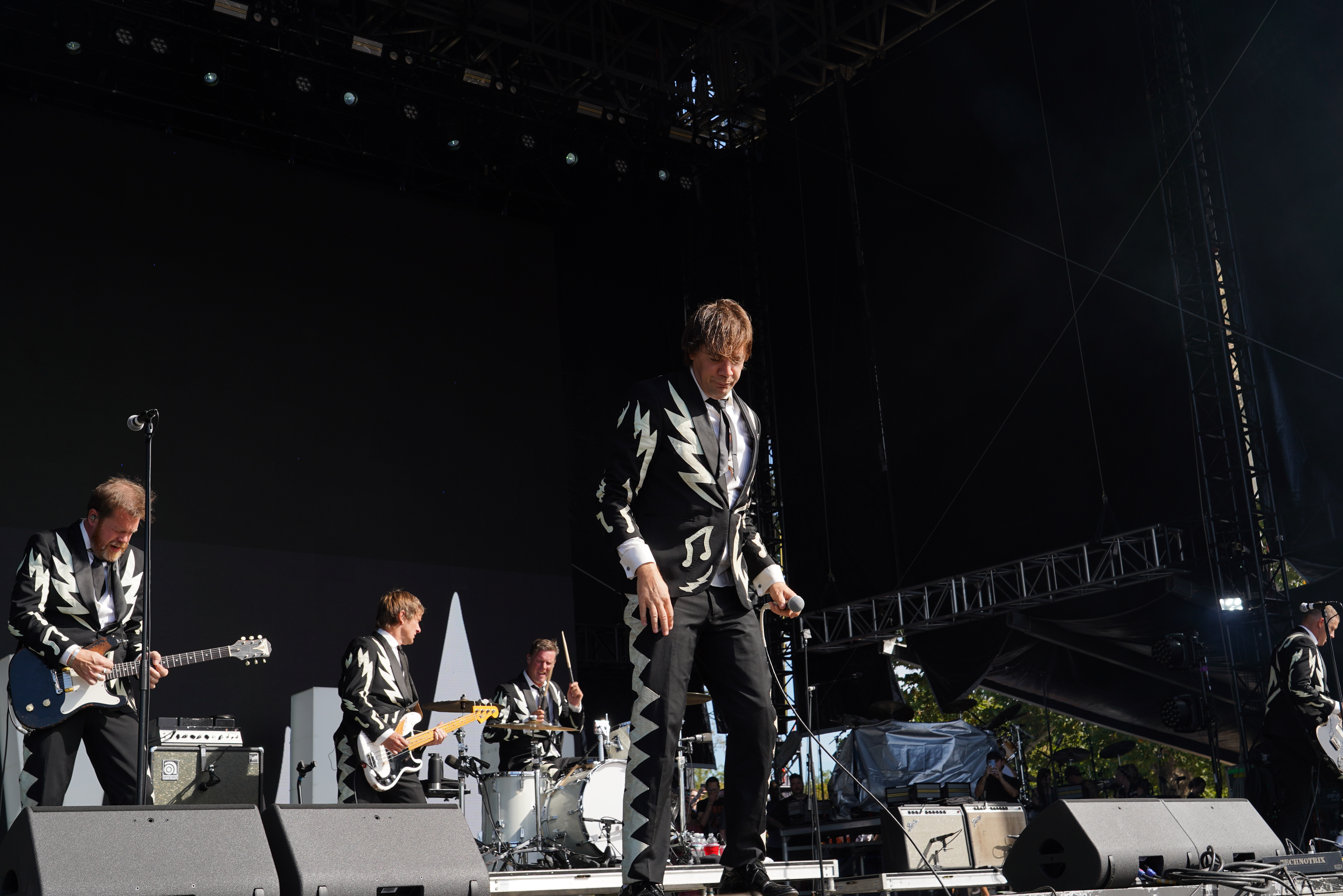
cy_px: 448
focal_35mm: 42
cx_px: 672
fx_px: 1567
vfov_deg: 31.9
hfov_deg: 46.4
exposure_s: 1/200
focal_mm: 42
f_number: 8
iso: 100
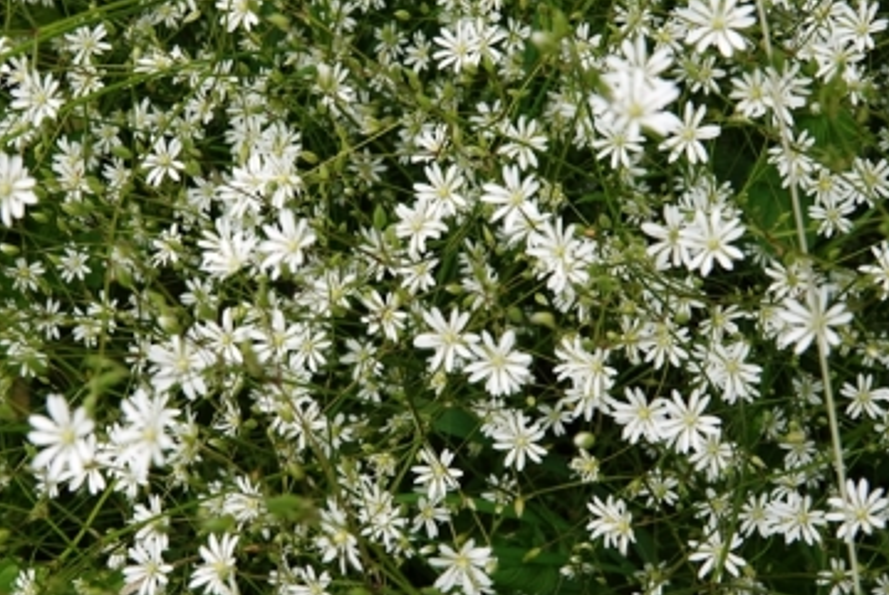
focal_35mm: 54
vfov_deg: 25.1
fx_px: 1335
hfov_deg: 36.8
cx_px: 373
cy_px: 293
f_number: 8
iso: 100
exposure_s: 1/80
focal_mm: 16.31
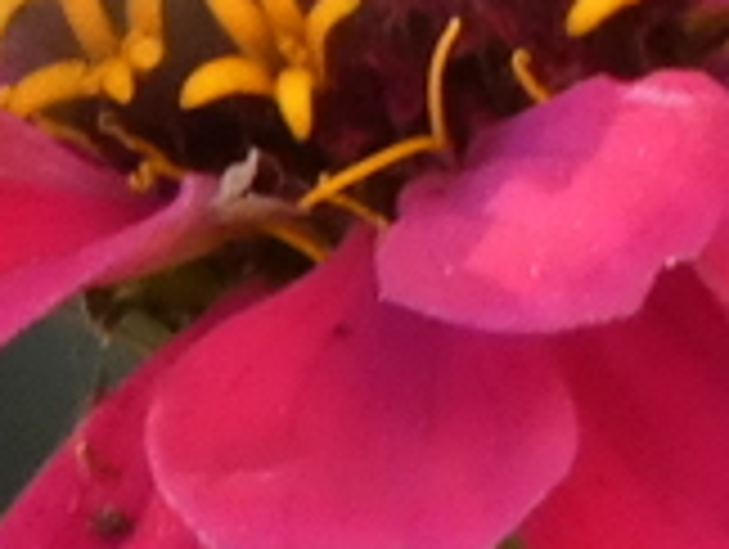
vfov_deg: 0.9
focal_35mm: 1680
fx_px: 35433
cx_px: 124
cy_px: 18
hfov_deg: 1.2
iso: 640
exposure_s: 1/80
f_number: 5.6
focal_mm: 57.2
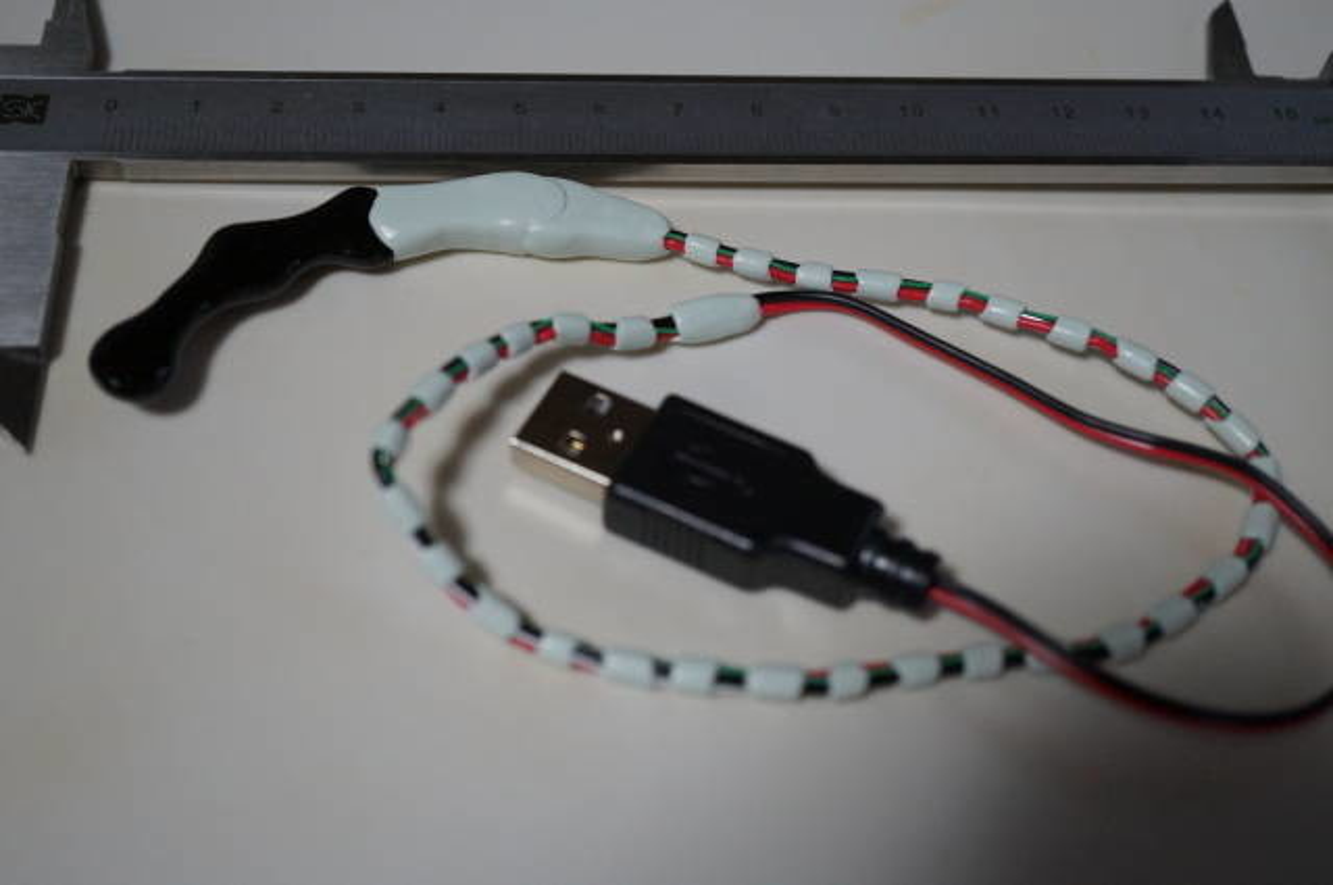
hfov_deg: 43.7
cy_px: 442
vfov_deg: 29.8
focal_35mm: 45
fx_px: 1664
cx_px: 666
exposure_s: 1/160
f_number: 4
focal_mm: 30
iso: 2000
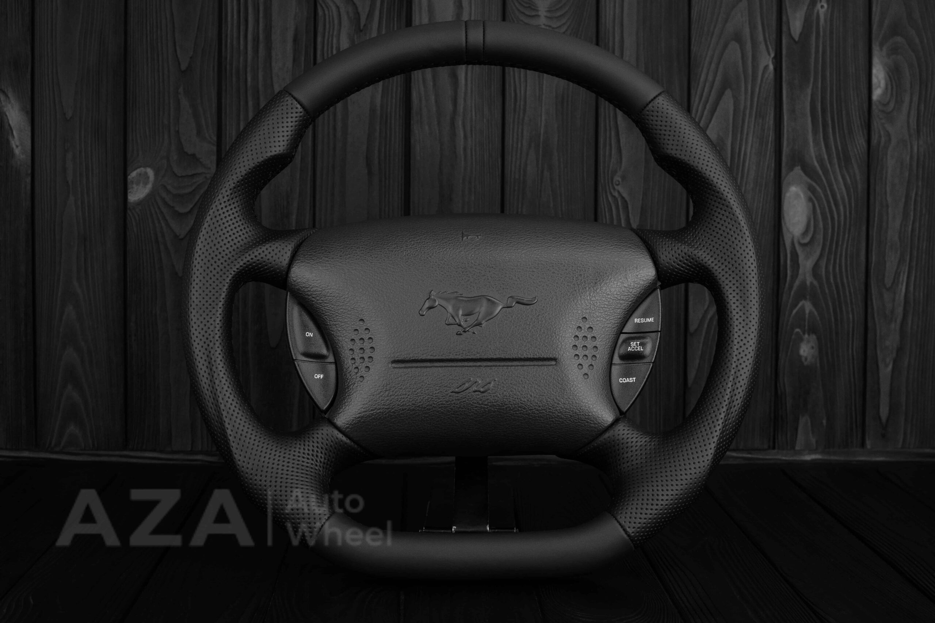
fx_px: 1364
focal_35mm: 52
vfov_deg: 25.8
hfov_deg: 37.8
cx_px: 468
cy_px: 312
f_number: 6.3
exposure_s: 1/125
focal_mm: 35
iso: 500
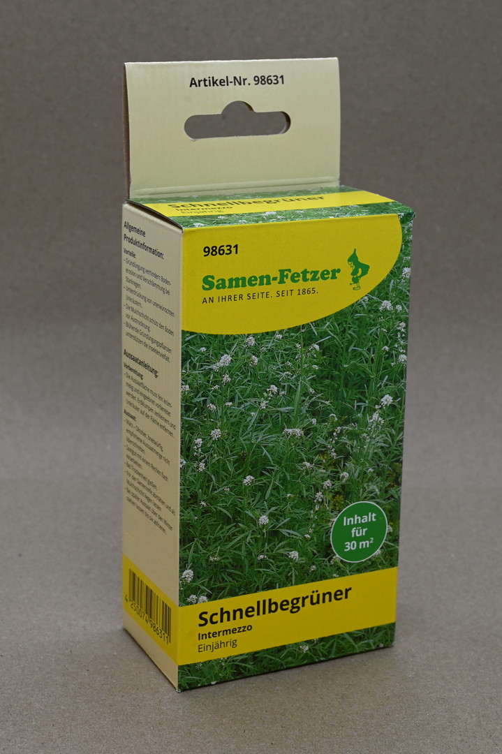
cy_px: 377
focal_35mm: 50
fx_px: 1047
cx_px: 251
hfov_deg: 27.0
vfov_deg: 39.6
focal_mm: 50
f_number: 13
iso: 800
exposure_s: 1/60
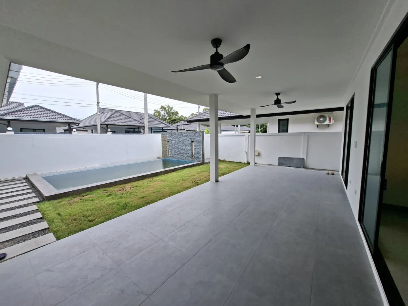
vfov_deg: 89.9
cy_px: 153
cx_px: 204
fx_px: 153
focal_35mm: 13
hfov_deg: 106.2
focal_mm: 1.74
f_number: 2.2
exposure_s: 1/497
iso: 40
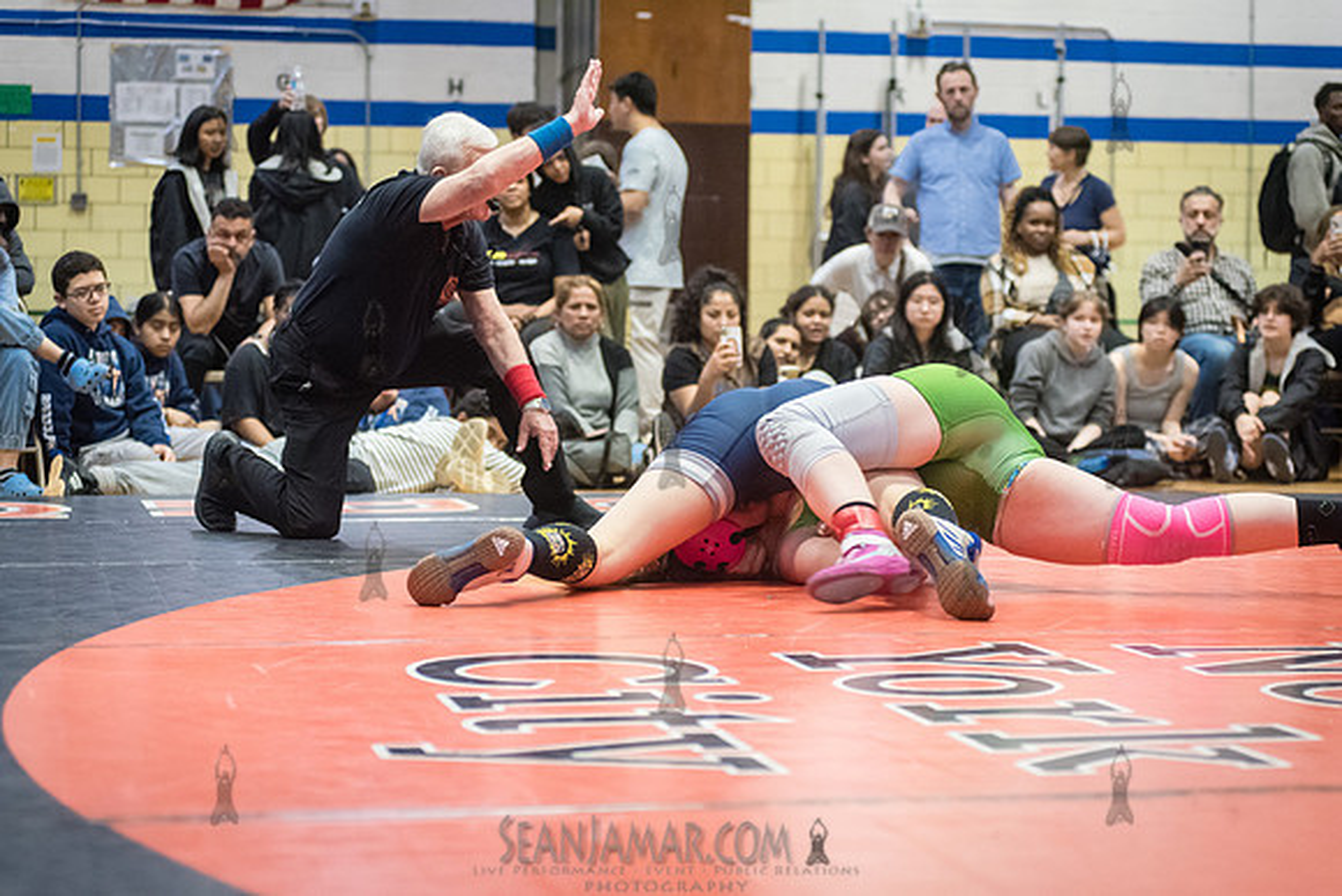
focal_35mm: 80
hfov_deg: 25.3
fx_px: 2984
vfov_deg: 17.1
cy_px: 448
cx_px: 671
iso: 8000
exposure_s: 1/400
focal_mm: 80
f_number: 3.5
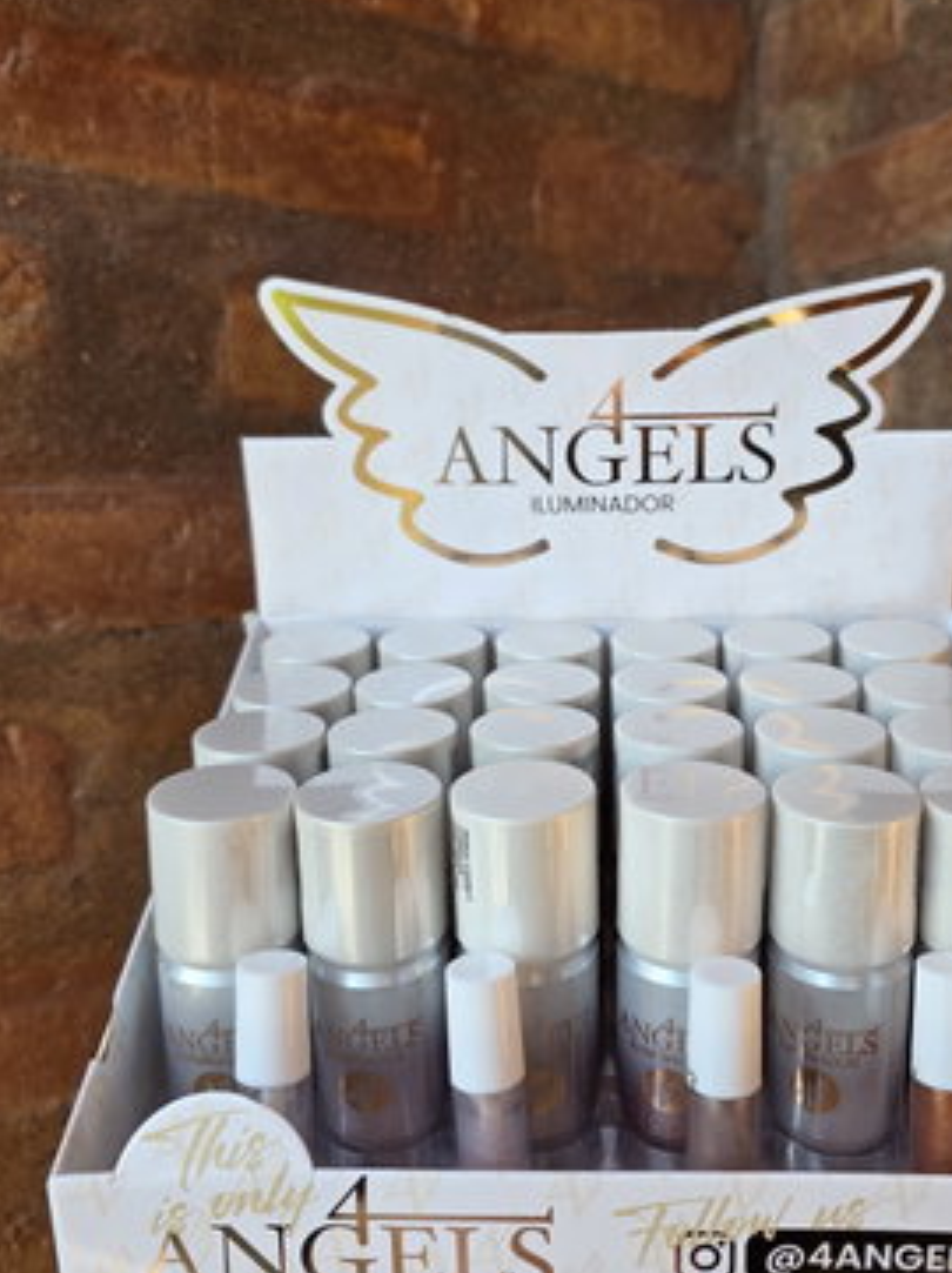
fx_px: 1249
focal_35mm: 34
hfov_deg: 41.5
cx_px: 582
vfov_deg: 53.9
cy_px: 577
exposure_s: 1/180
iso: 32
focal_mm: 6.3
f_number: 1.7
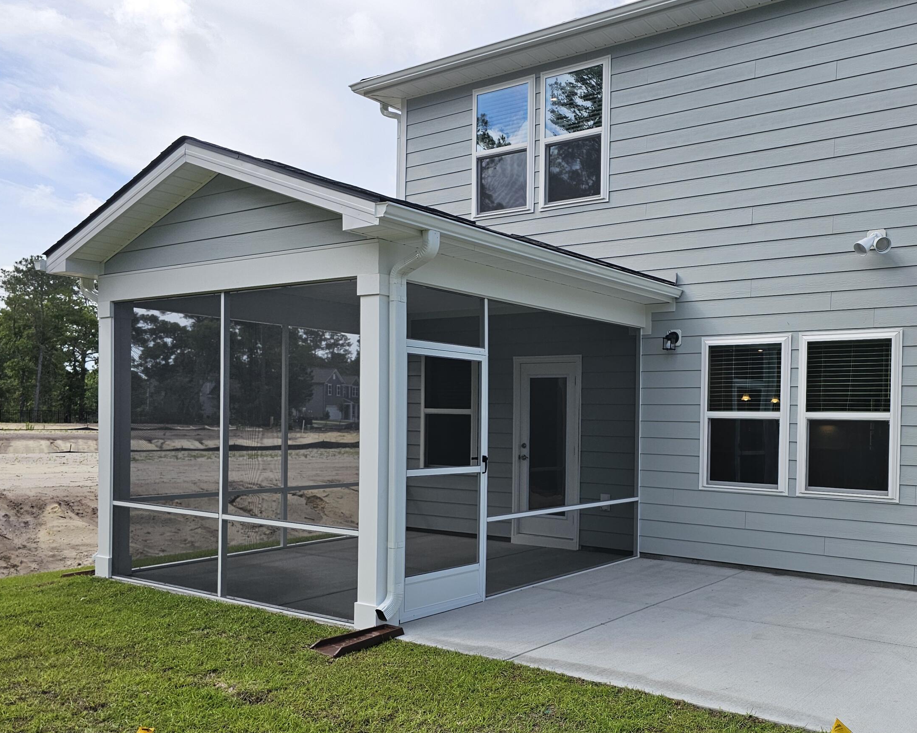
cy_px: 441
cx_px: 621
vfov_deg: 46.8
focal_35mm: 31
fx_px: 841
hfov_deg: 55.8
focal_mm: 6.3
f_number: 1.7
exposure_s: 1/2000
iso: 32
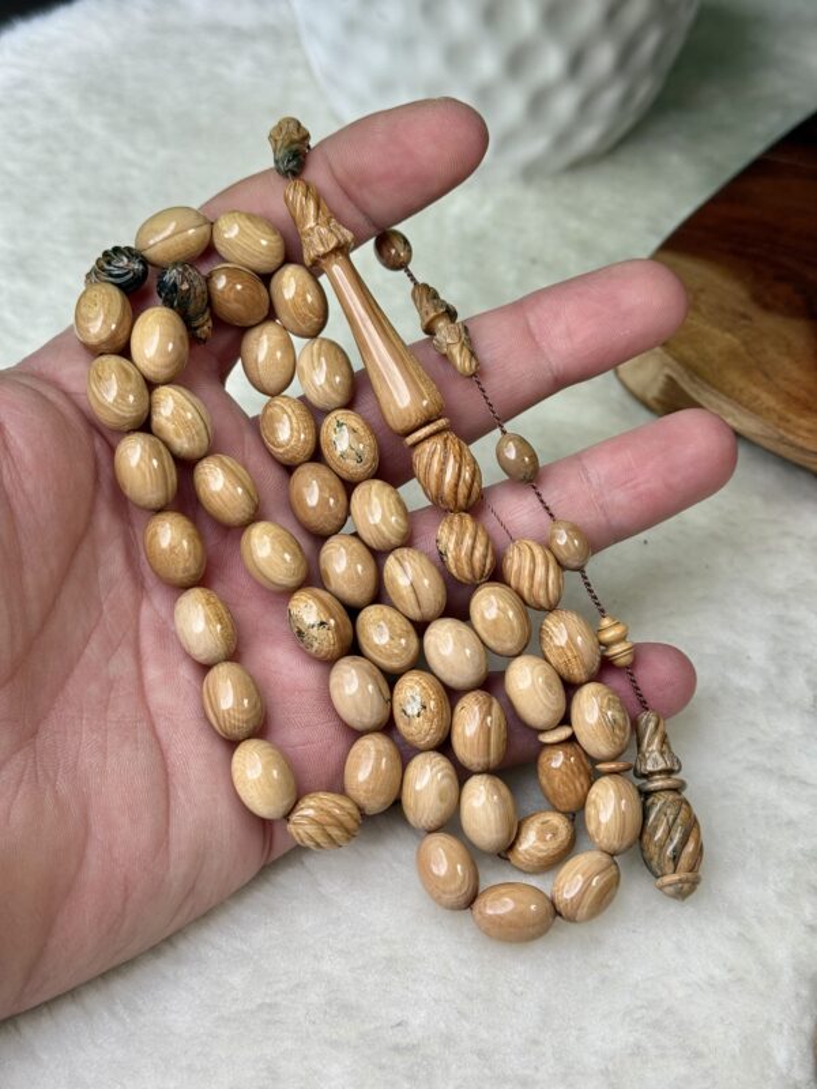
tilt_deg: -46.0
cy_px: 544
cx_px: 408
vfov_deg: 39.7
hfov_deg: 30.3
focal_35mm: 48
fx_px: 1511
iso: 50
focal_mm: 6.76
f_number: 1.78
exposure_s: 1/121
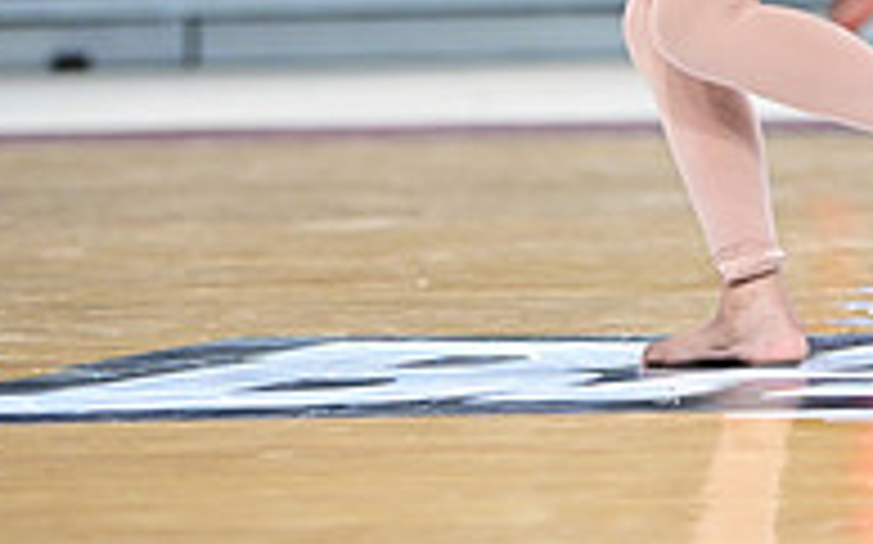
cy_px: -288
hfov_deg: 5.6
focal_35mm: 372
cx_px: 1166
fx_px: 8846
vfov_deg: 3.5
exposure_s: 1/1000
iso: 6400
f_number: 3.2
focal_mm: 122
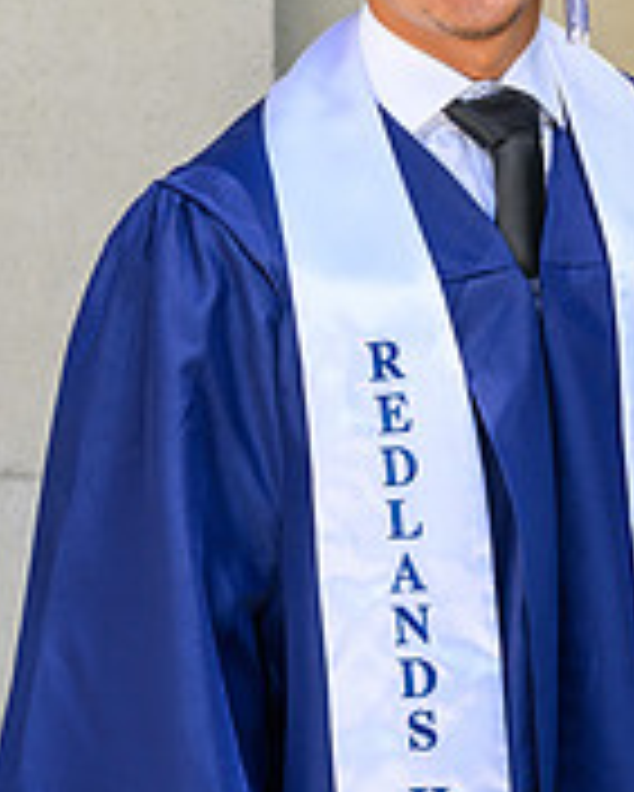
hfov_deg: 7.6
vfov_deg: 9.5
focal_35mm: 204
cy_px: 446
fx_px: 4781
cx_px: 454
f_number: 5.6
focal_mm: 85
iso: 100
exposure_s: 1/200
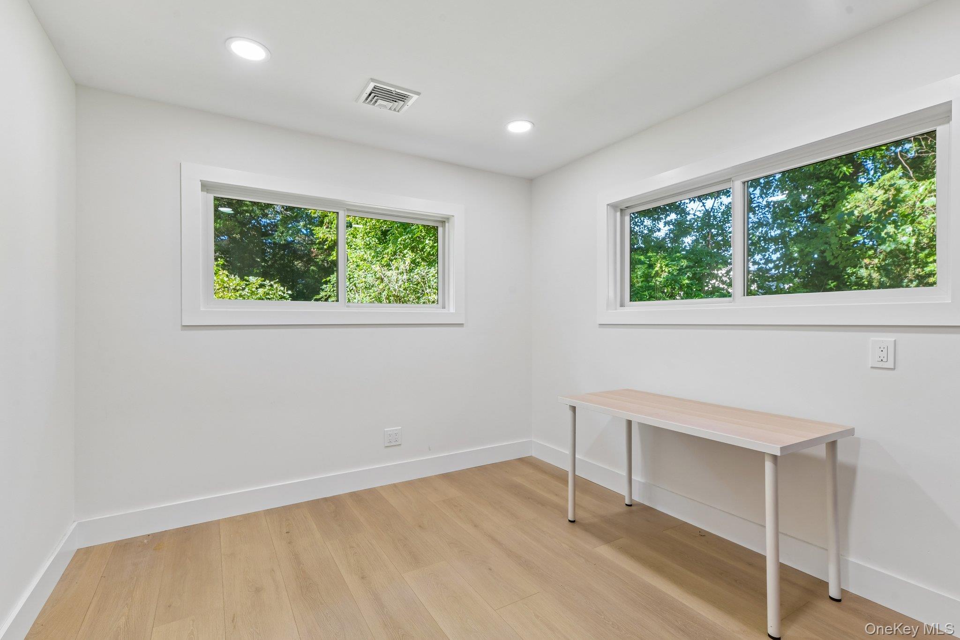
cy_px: 320
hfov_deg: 96.7
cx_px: 480
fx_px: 427
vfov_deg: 73.7
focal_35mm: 16
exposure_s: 1/25
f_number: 9
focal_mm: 16
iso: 400
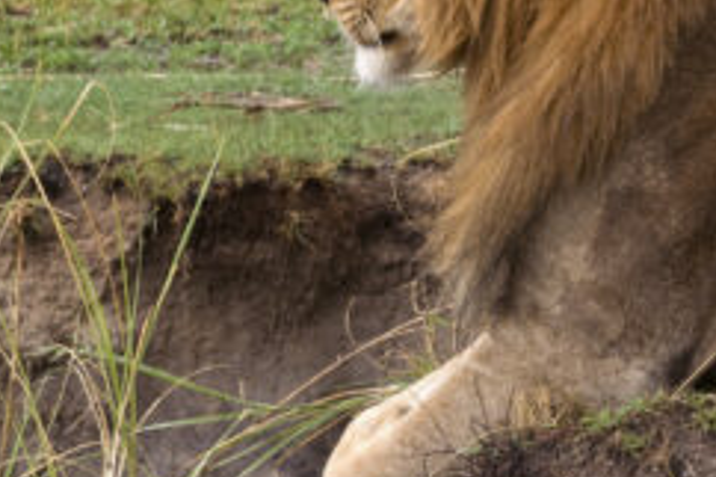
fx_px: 12640
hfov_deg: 3.2
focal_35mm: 636
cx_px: 527
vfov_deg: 2.2
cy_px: -3
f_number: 13
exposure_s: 1/100
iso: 500
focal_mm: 200
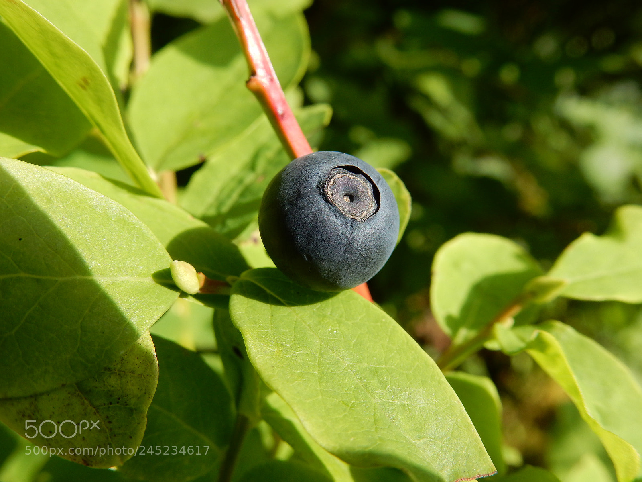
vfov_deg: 46.8
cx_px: 321
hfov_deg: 60.0
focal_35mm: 30
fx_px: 556
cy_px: 241
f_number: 4
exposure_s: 1/400
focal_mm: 5.4
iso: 125
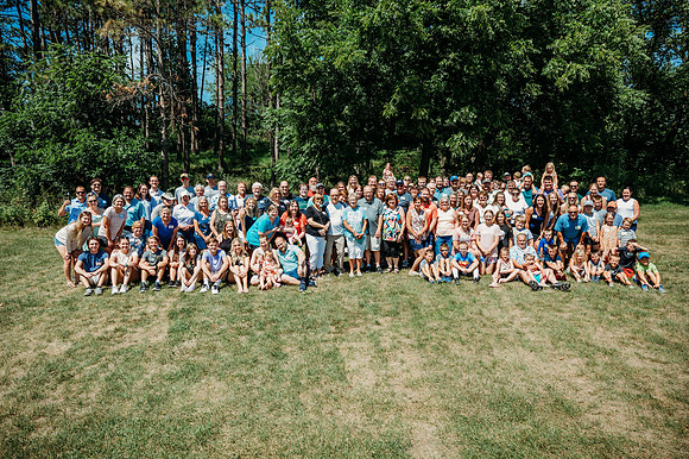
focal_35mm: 24
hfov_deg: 73.8
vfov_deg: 53.1
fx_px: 459
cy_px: 230
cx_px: 344
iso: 160
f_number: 5
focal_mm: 24
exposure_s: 1/500
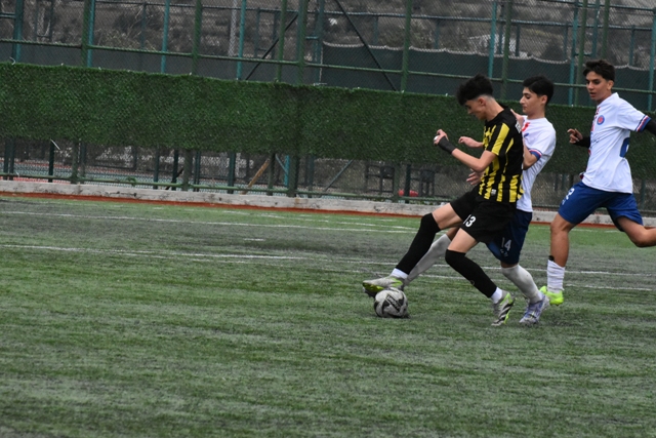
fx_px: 5057
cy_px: 219
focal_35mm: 278
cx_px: 328
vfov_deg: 5.0
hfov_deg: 7.4
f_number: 13
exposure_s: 1/2500
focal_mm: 185
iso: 10000
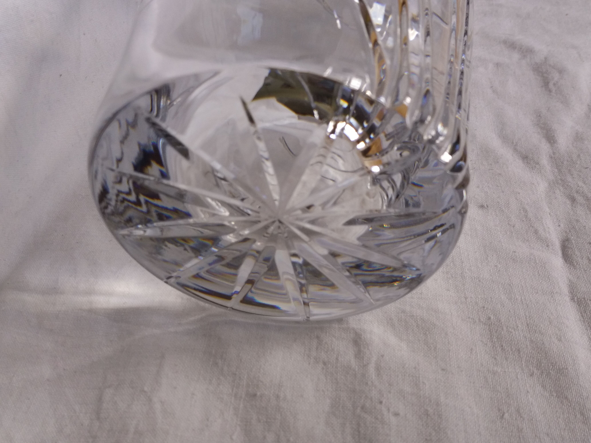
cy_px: 222
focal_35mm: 28
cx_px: 296
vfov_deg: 49.7
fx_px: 478
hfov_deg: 63.4
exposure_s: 1/40
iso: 64
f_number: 1.9
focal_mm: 3.7
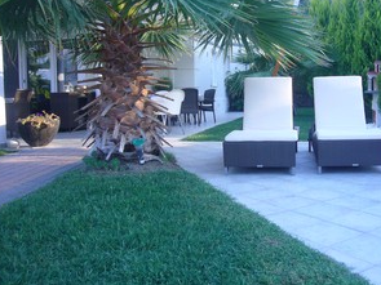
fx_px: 418
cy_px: 113
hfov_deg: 48.5
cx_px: 239
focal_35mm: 38
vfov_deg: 37.5
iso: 80
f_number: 2.8
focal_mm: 4.6
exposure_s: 1/125
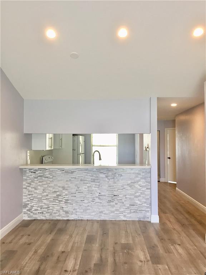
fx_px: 230
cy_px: 138
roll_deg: +0.3
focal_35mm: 29
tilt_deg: +2.9
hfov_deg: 48.2
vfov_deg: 61.7
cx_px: 103
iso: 80
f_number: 2.2
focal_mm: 4.15
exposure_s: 1/30
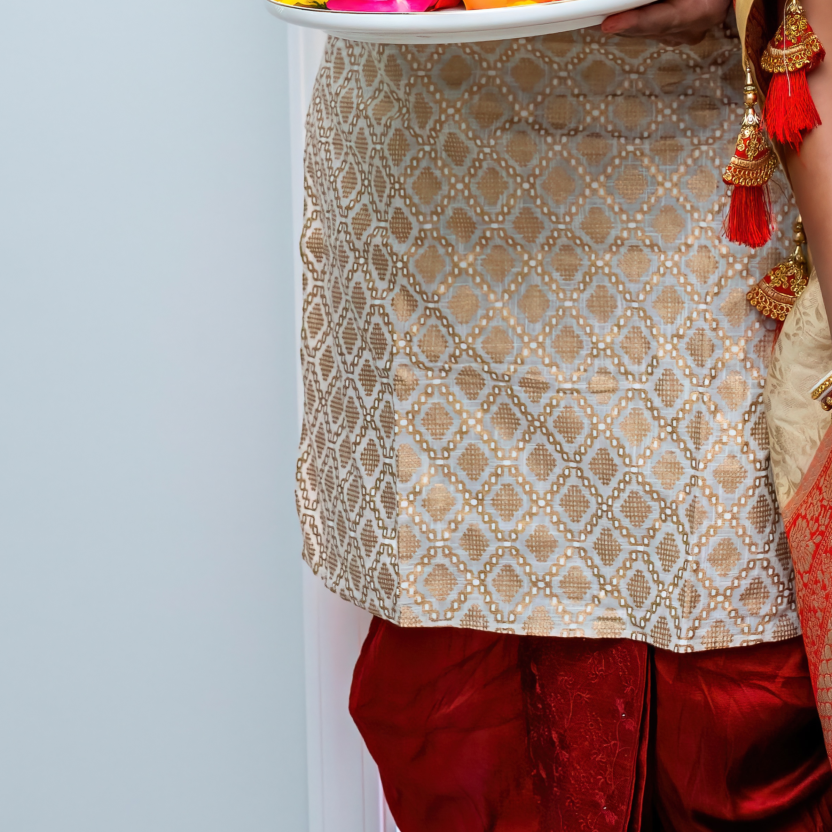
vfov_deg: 17.6
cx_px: 727
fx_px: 2665
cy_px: 152
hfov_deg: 17.5
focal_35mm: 98
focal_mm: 29
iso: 1600
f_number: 5.6
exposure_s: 1/250
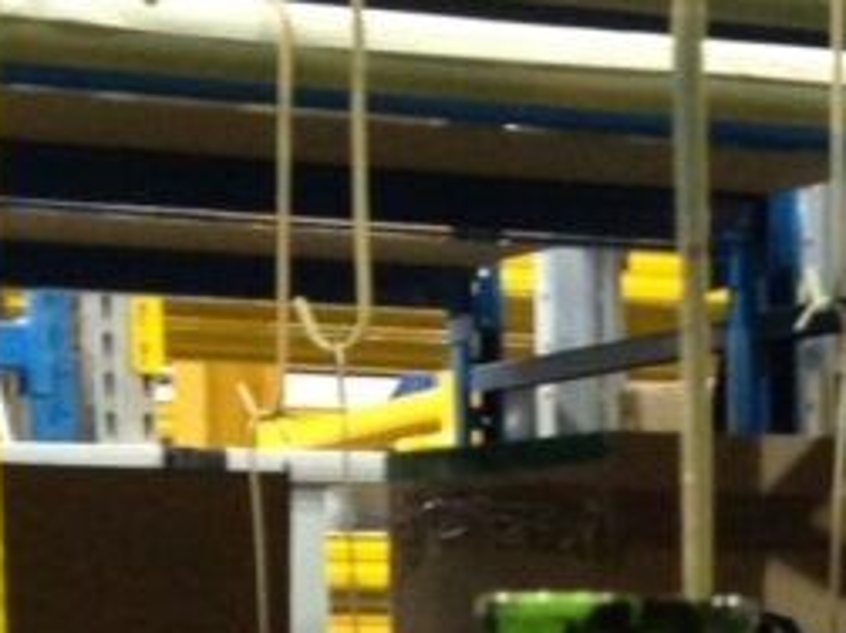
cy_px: 1256
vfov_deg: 7.7
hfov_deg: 10.6
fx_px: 4495
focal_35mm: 184
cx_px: 994
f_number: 2.4
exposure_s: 1/20
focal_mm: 4.13
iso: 200
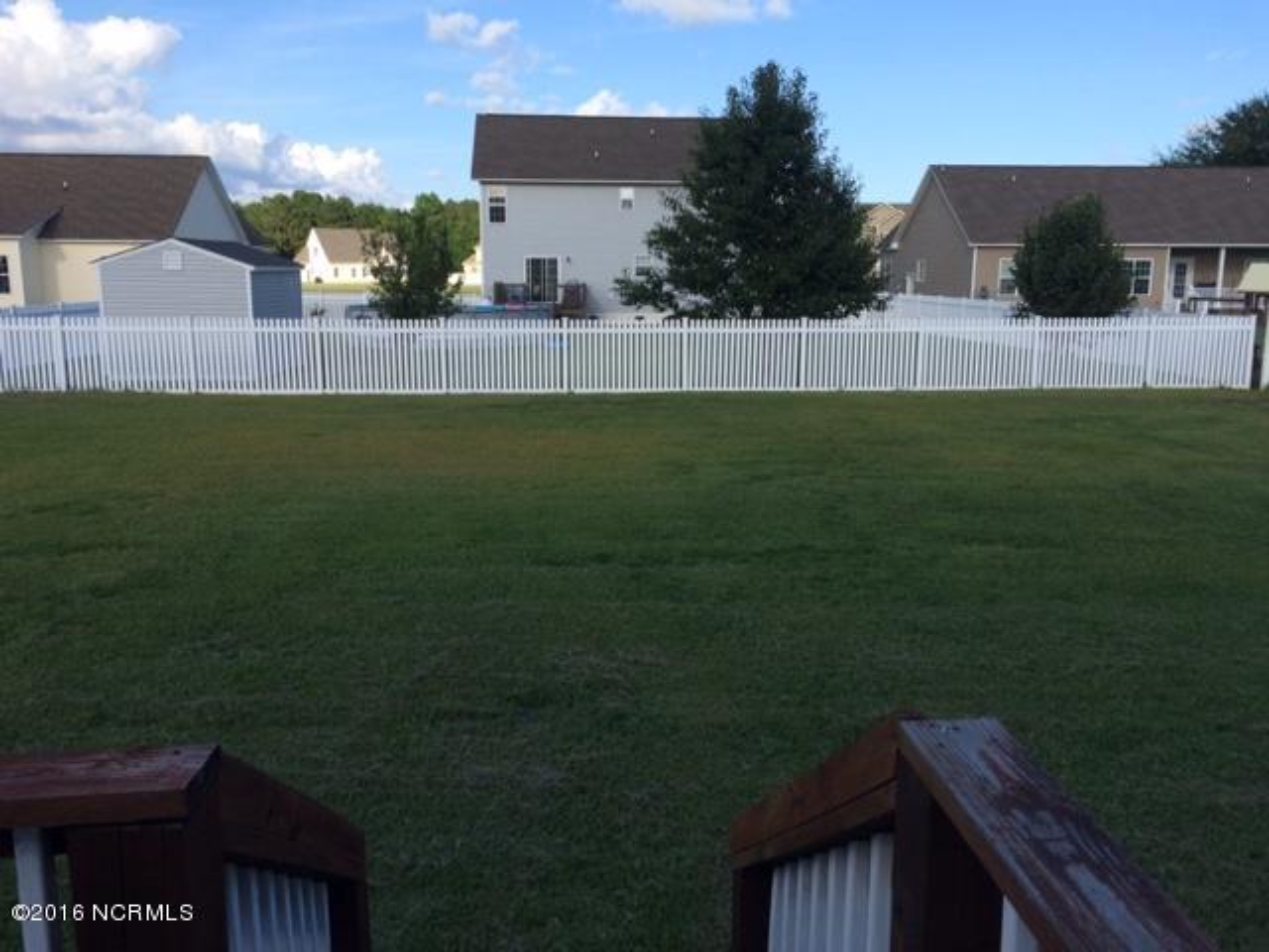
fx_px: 1063
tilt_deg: -11.2
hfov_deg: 61.7
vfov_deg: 48.2
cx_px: 634
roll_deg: -0.8
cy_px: 476
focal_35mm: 29
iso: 32
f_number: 2.2
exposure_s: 1/1368
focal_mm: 4.15
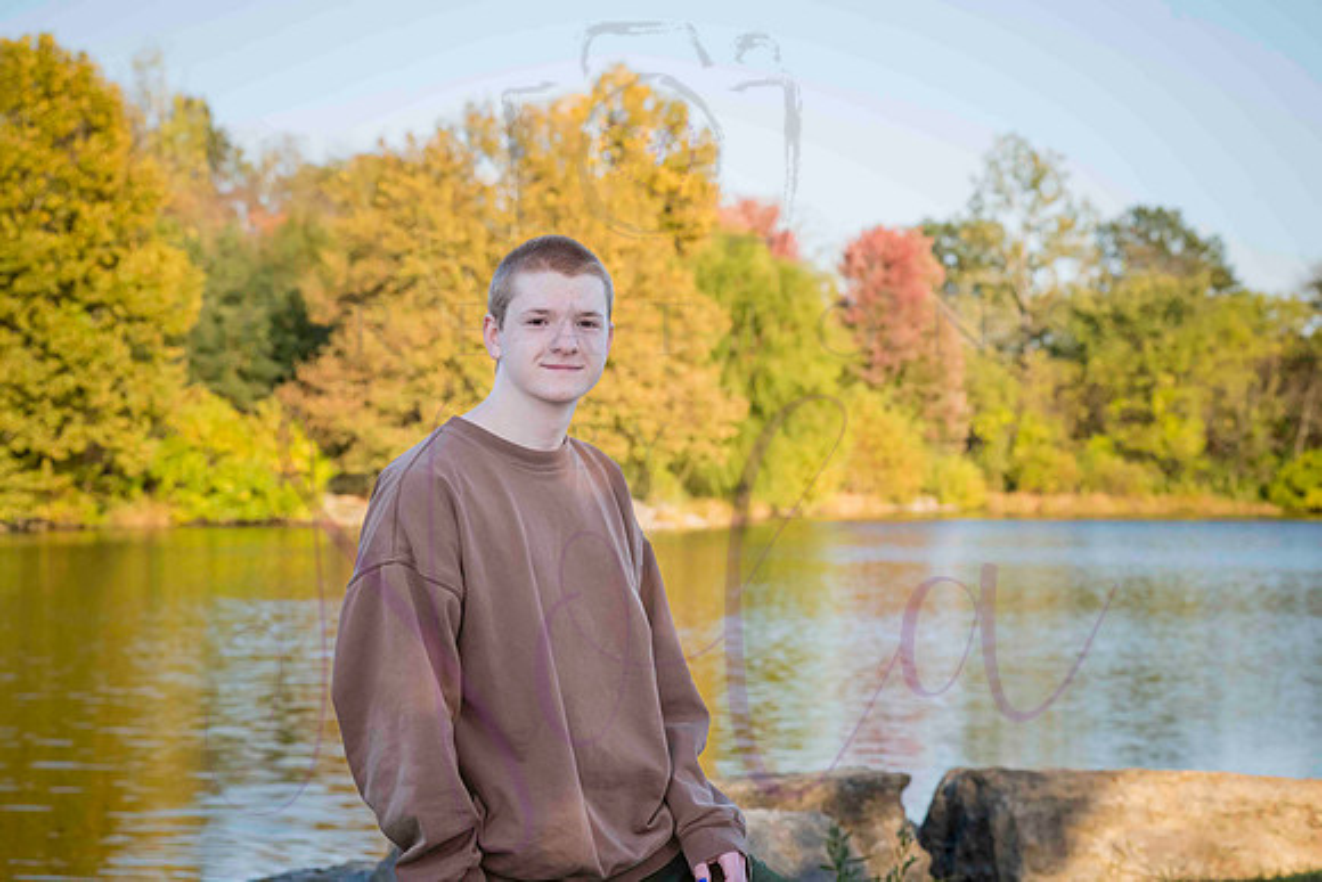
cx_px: 661
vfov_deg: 13.7
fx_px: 3673
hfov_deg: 20.4
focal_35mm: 100
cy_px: 441
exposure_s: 1/400
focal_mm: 100
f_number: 8
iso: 400
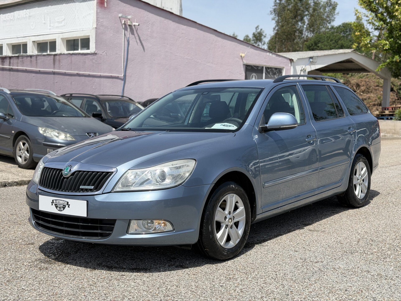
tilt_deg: -4.6
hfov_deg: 39.7
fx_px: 556
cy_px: 150
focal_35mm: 48
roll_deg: -2.1
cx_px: 200
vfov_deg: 30.3
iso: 100
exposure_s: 1/2976
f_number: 1.78
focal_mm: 6.76
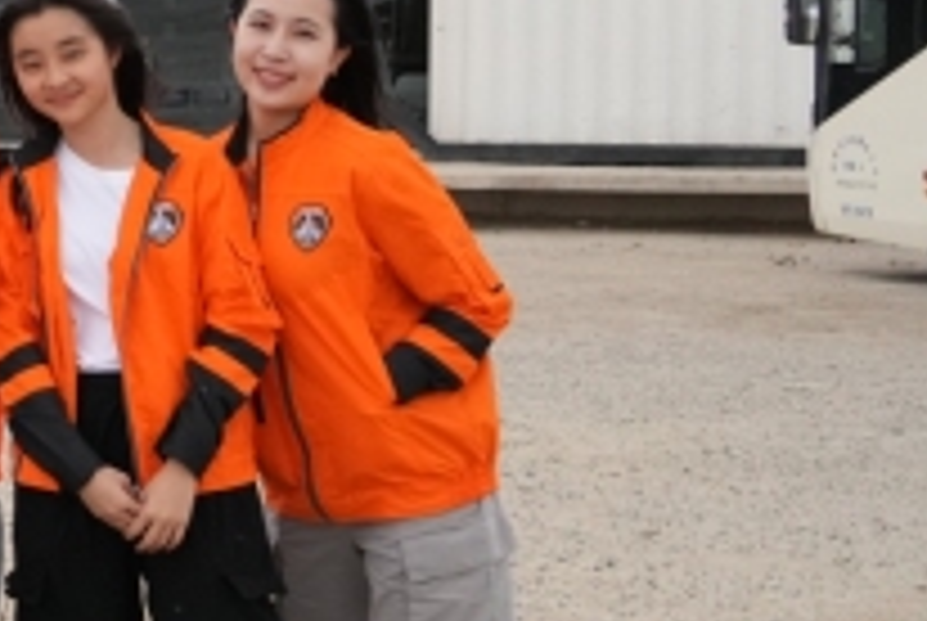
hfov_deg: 14.8
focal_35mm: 124
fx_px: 3198
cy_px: 25
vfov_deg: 11.0
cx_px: -626
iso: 2000
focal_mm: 32
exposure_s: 1/8000
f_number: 4.5
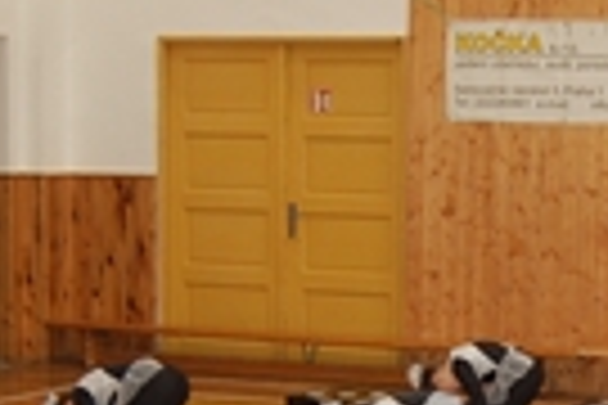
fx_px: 2159
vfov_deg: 10.6
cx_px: 495
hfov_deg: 15.9
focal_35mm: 128
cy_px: 400
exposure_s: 1/60
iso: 400
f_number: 3.8
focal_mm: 23
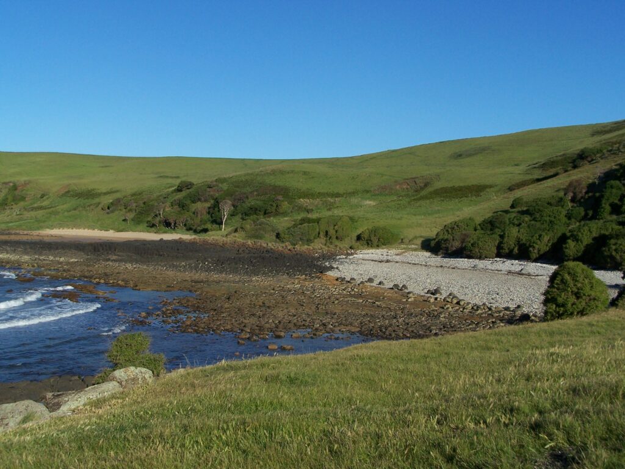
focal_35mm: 48
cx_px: 312
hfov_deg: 39.6
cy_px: 234
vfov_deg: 30.3
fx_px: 867
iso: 80
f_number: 5.6
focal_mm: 8
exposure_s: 1/640
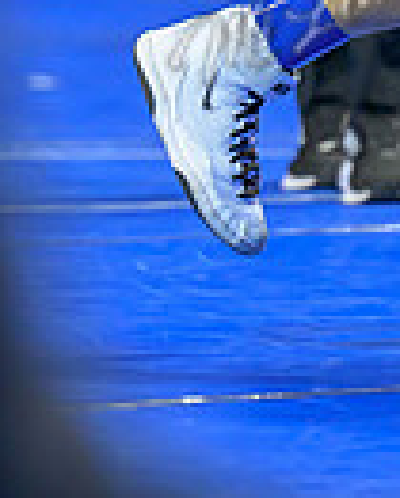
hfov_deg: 2.7
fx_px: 8366
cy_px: -284
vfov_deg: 3.4
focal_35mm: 566
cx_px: 851
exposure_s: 1/800
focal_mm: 102
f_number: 2.8
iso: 2500
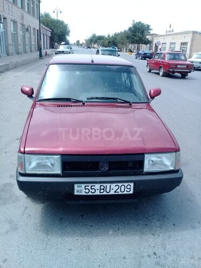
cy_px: 134
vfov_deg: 58.4
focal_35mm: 31
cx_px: 100
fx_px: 240
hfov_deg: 45.4
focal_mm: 3.3
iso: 64
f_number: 2.2
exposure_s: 1/702
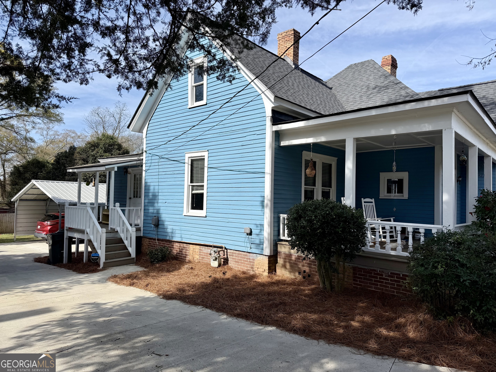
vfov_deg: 56.8
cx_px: 248
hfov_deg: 71.6
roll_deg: -1.2
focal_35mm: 24
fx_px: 344
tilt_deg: +2.0
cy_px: 186
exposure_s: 1/3425
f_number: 1.78
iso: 80
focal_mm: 6.76
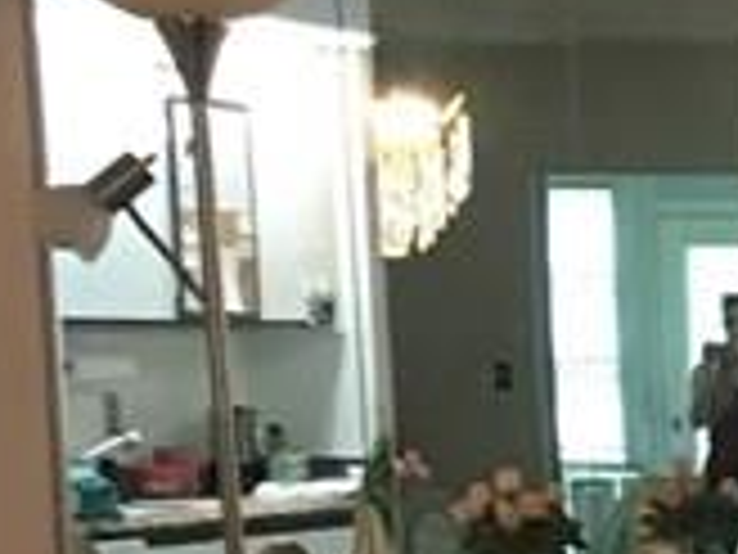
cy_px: 946
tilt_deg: -8.3
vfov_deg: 8.0
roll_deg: -2.2
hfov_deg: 9.5
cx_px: 1881
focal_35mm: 181
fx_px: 3859
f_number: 2.2
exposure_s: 1/30
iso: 160
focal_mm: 4.15
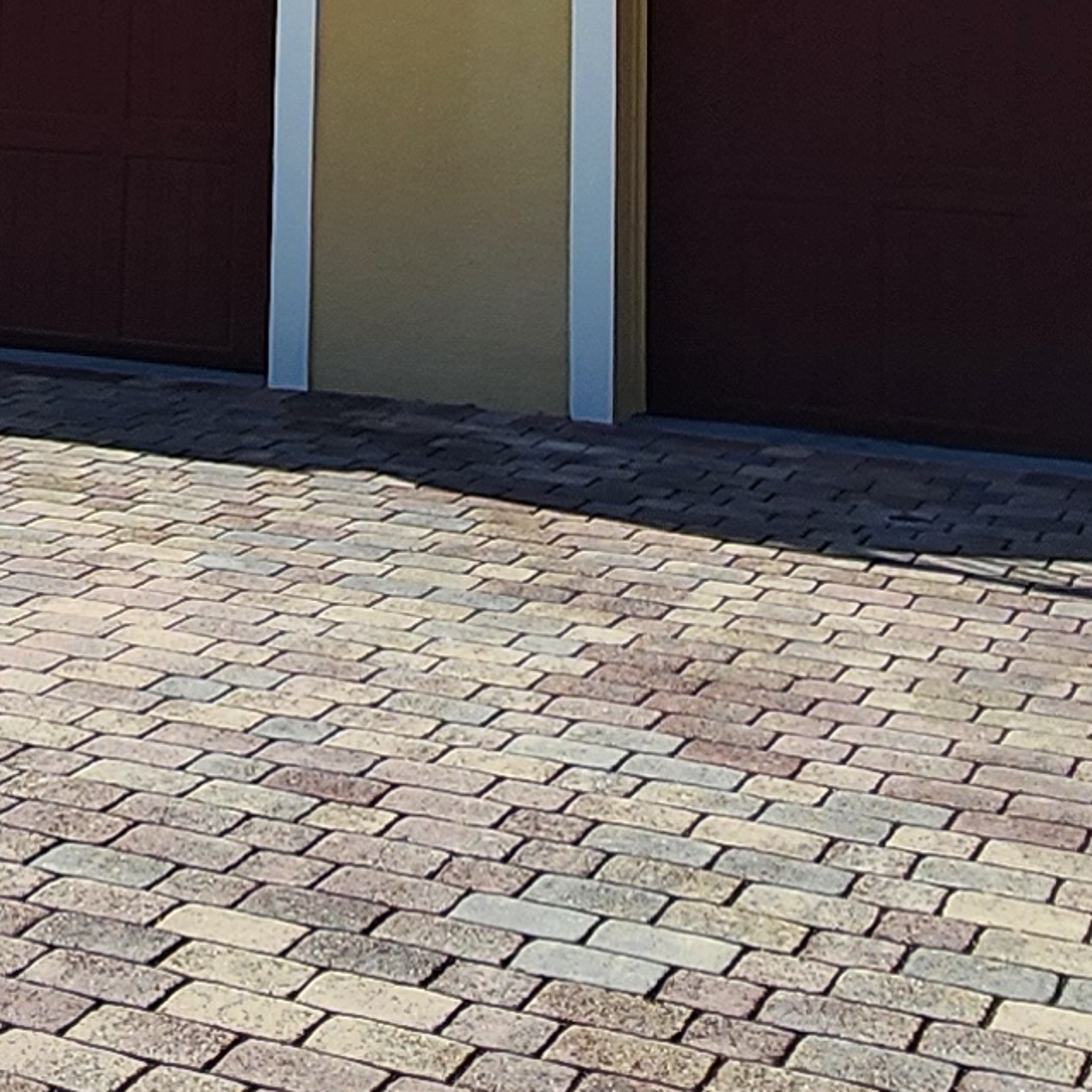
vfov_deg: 21.4
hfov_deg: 23.0
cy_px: -373
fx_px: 2570
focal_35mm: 72
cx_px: -9
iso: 50
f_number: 2.2
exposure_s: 1/2686
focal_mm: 2.2
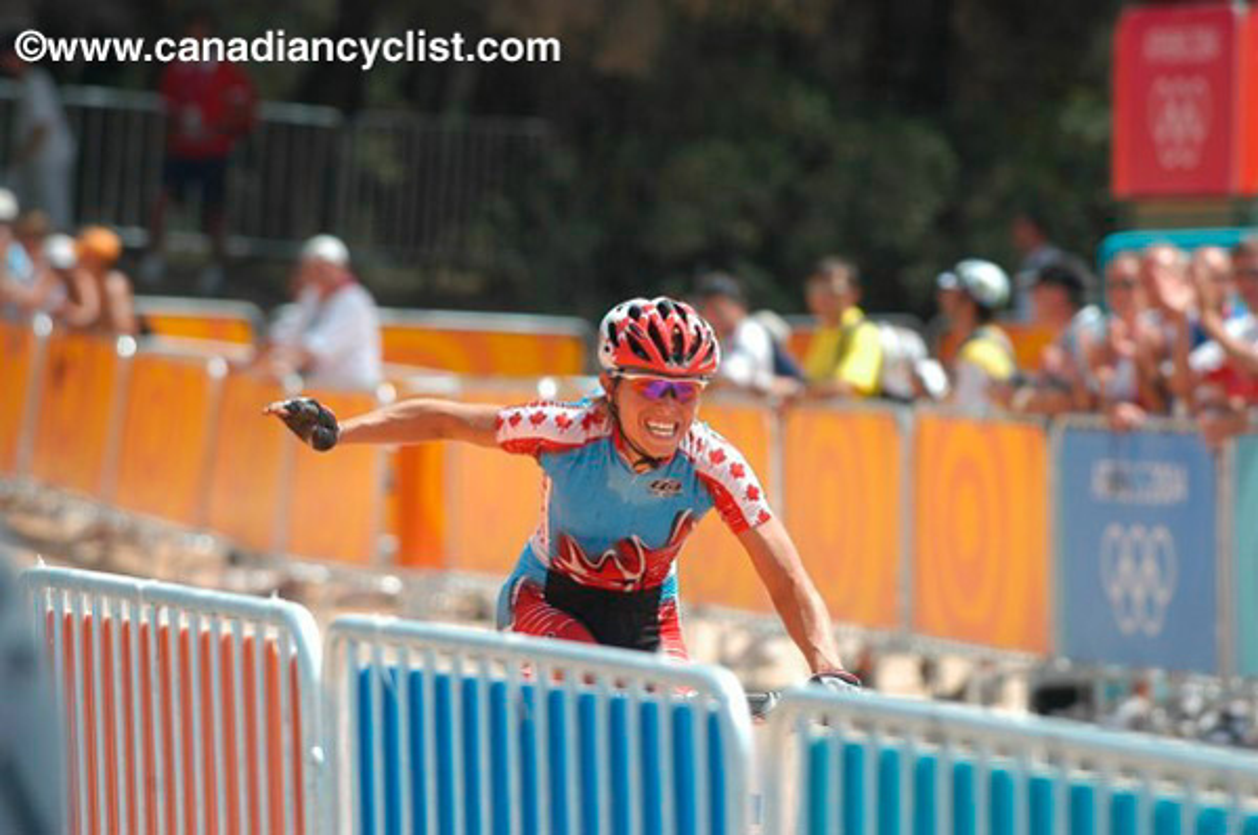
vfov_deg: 4.6
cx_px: 629
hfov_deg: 6.9
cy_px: 418
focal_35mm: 300
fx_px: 10466
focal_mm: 200
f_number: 3.5
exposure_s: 1/1250
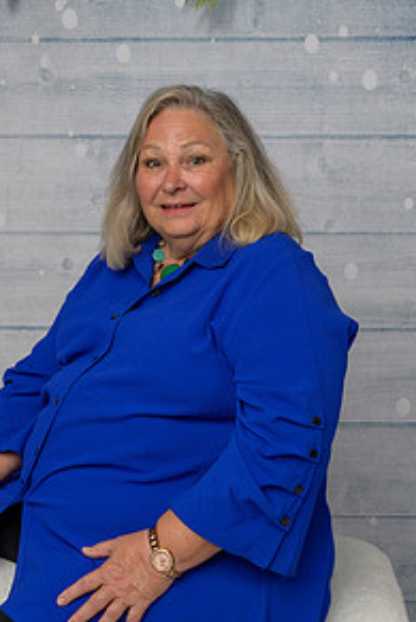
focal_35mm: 74
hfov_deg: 18.4
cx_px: 169
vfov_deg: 27.3
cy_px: 251
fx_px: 1281
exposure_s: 1/125
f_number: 10
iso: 400
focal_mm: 48
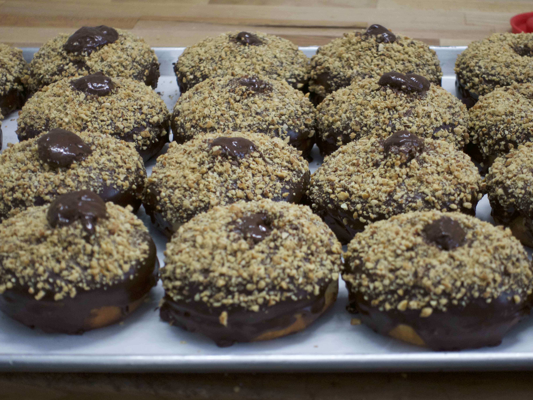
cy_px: 201
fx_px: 1170
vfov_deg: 19.4
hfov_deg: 25.6
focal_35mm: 76
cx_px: 293
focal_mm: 25.7
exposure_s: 1/100
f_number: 2.8
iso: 1600
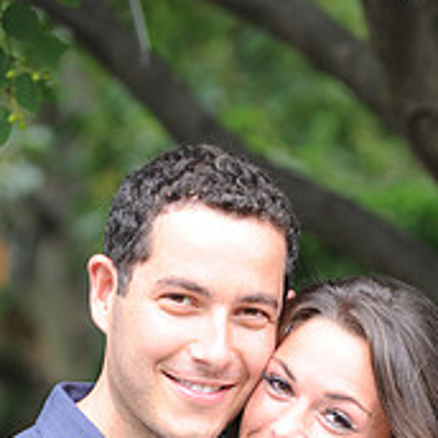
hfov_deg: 3.9
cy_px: 525
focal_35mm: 445
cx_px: 242
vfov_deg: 3.9
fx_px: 6370
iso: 500
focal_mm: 155
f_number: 5
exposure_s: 1/100
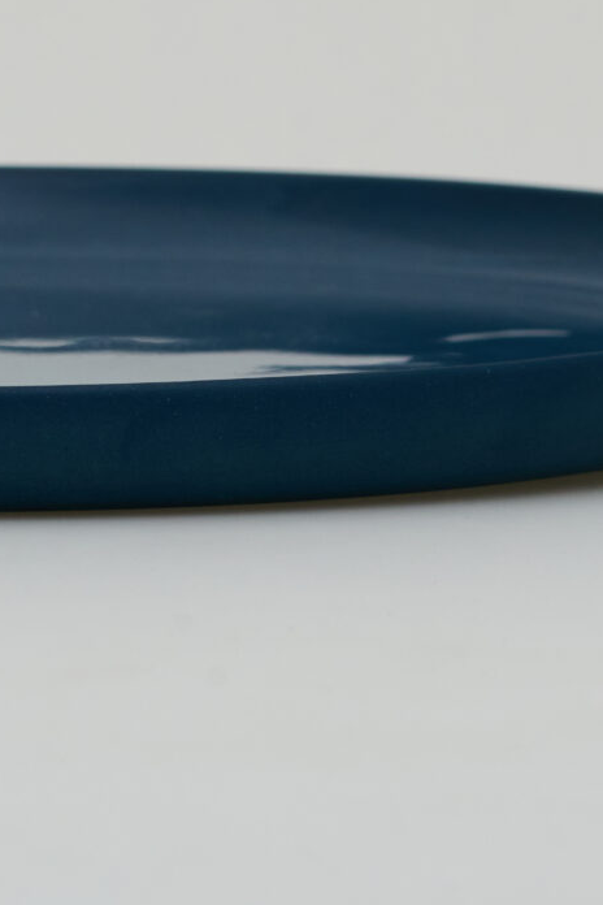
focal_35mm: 331
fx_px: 8316
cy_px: -684
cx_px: -60
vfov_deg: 6.1
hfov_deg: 4.1
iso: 500
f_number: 11
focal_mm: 90
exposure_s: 1/100
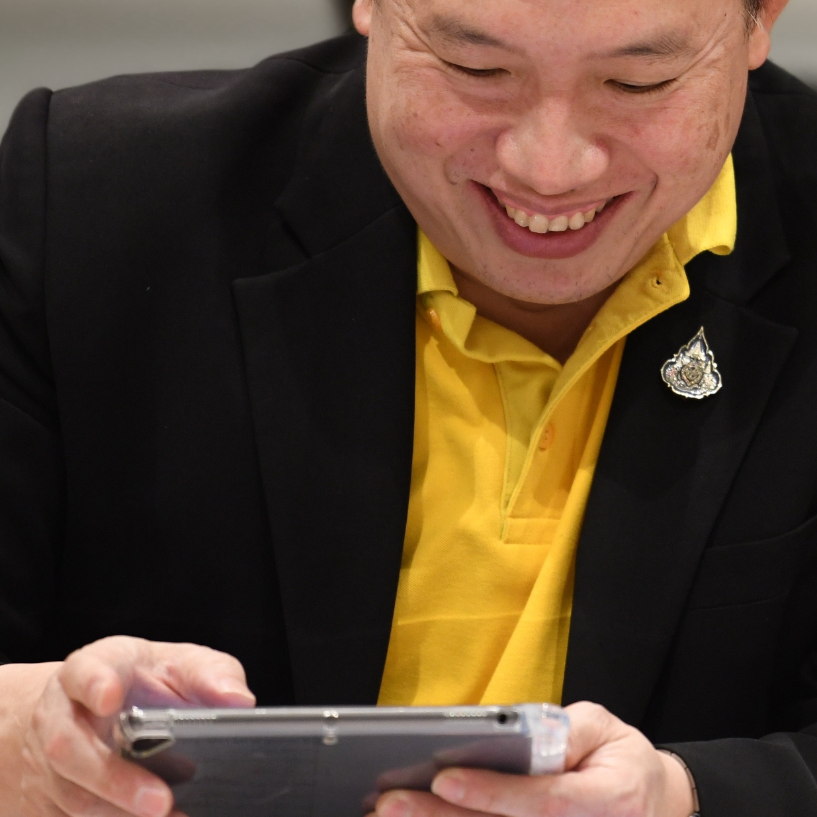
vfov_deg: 3.1
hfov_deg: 3.1
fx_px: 15167
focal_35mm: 568
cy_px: 153
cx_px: 1031
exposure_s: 1/125
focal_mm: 200
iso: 1250
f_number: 2.8
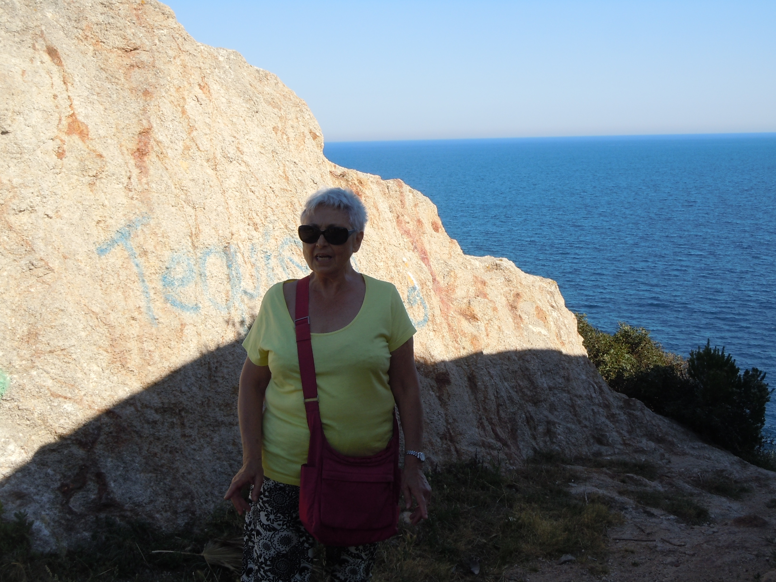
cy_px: 291
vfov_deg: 32.2
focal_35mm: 45
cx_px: 388
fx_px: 1009
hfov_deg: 42.1
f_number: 4.6
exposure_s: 1/400
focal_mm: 8.1
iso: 100
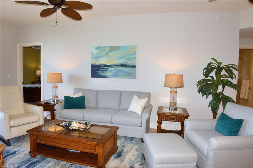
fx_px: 158
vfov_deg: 56.0
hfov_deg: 77.4
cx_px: 126
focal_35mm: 22
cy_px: 84
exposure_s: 1/80
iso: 400
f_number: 7.1
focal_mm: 15
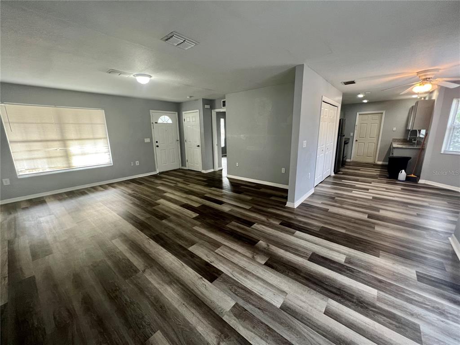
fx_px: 173
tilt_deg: -13.6
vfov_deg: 89.9
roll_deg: +0.5
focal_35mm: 13
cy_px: 172
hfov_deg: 106.2
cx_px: 230
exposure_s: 1/60
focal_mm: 1.57
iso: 200
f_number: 1.8
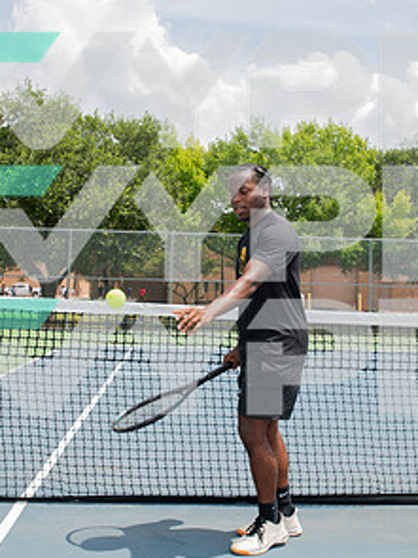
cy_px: 225
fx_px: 757
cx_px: 229
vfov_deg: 40.3
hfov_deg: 30.8
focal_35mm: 47
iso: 100
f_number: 6.3
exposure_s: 1/320
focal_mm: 32
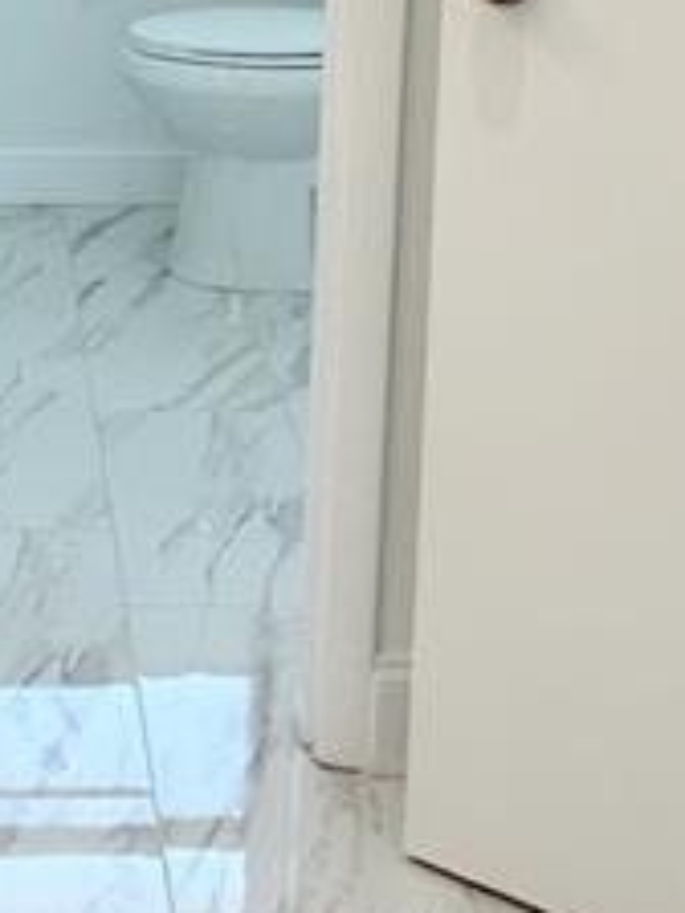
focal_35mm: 75
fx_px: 1979
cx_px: 24
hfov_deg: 19.2
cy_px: -110
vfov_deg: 24.2
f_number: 2.2
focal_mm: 2.22
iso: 50
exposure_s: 1/120
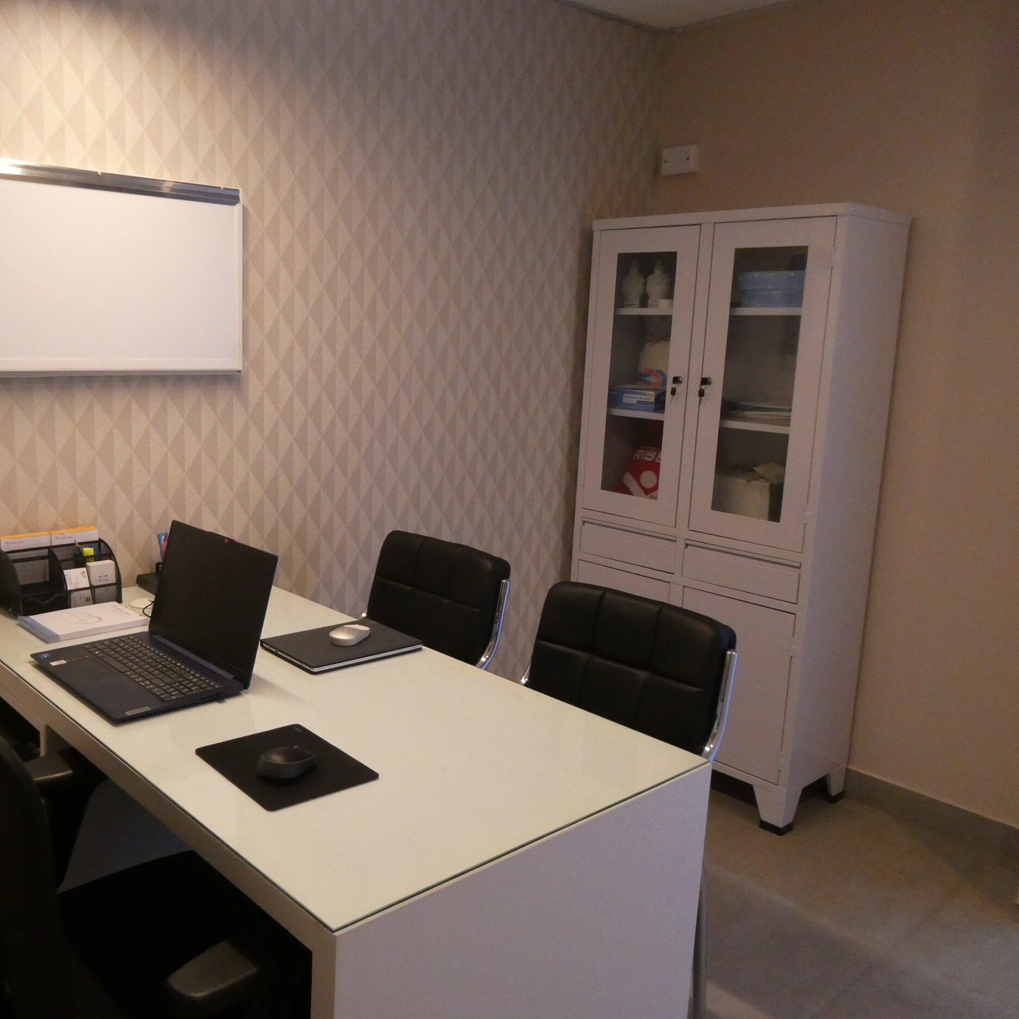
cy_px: 497
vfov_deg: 55.6
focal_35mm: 29
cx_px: 361
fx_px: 966
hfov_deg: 54.8
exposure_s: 1/60
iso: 500
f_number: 3.3
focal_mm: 4.3
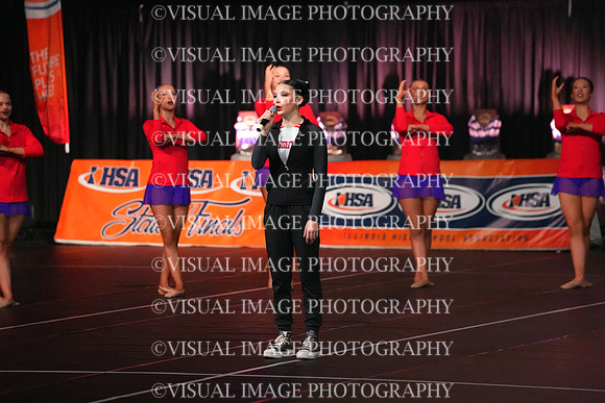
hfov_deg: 10.3
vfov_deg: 6.9
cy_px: 202
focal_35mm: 200
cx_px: 302
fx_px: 3362
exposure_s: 1/1250
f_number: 4
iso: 16000
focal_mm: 200
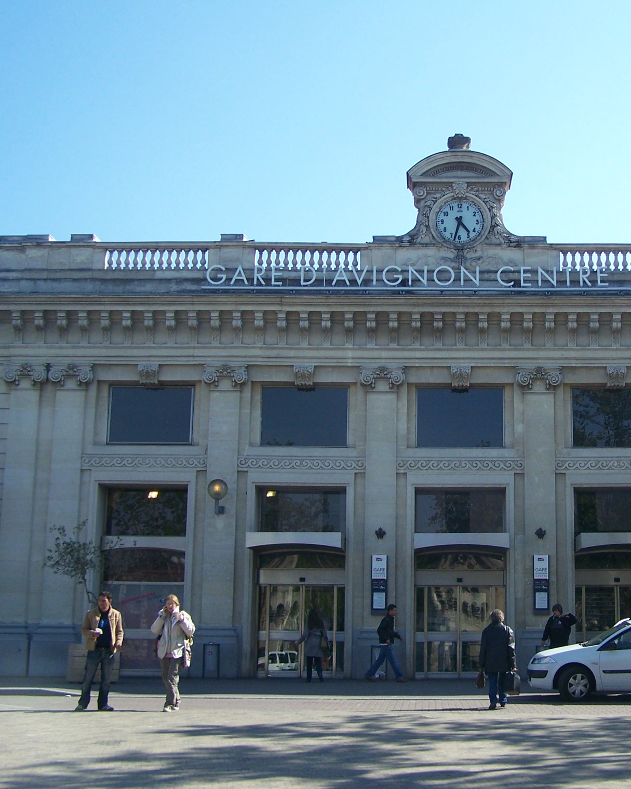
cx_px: 466
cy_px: 396
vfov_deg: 37.3
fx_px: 1167
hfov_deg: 29.8
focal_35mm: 50
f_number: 2.8
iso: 80
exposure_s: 1/800
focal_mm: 6.3
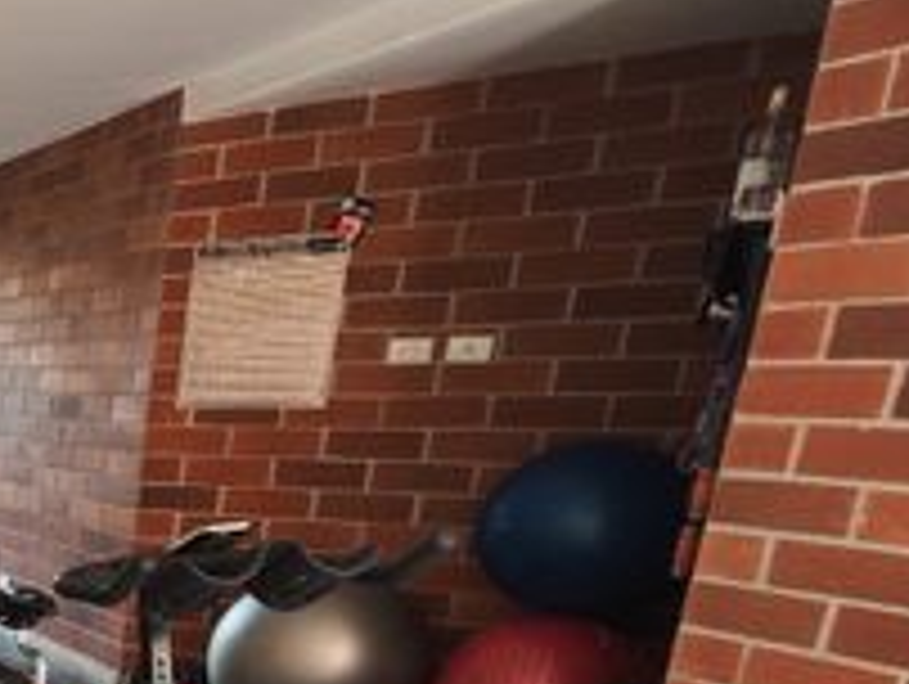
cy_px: 729
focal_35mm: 46
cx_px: -504
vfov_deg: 29.0
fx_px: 1209
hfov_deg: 26.8
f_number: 2.2
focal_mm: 2.16
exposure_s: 1/60
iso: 236
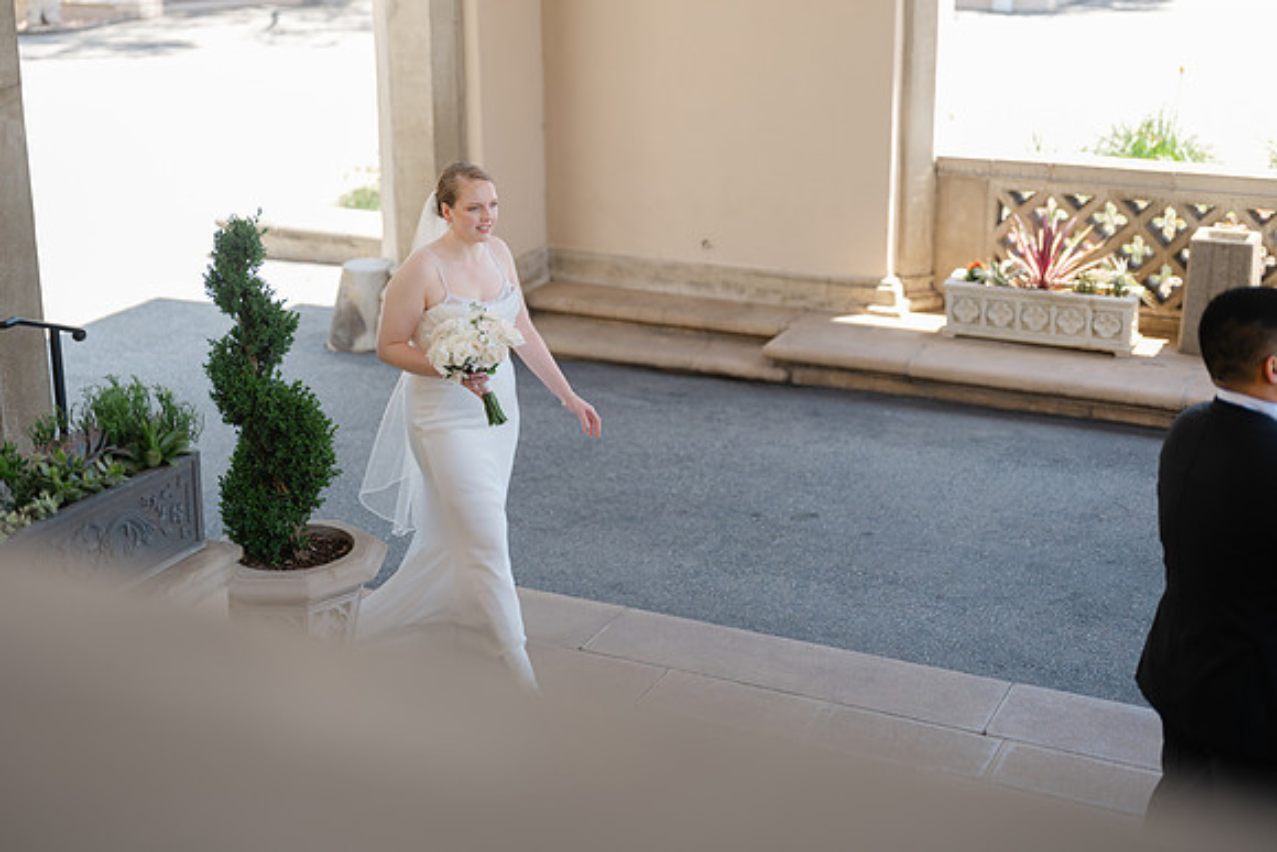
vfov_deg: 26.6
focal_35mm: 51
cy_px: 323
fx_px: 1794
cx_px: 571
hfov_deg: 39.1
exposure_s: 1/250
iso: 80
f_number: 1.7
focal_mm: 55
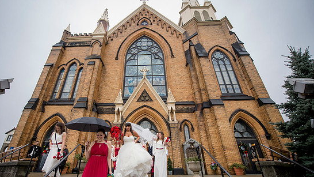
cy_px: 92
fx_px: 142
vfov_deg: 63.9
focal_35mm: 17
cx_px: 140
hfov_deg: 95.6
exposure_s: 1/400
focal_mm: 14
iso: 1250
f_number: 2.8
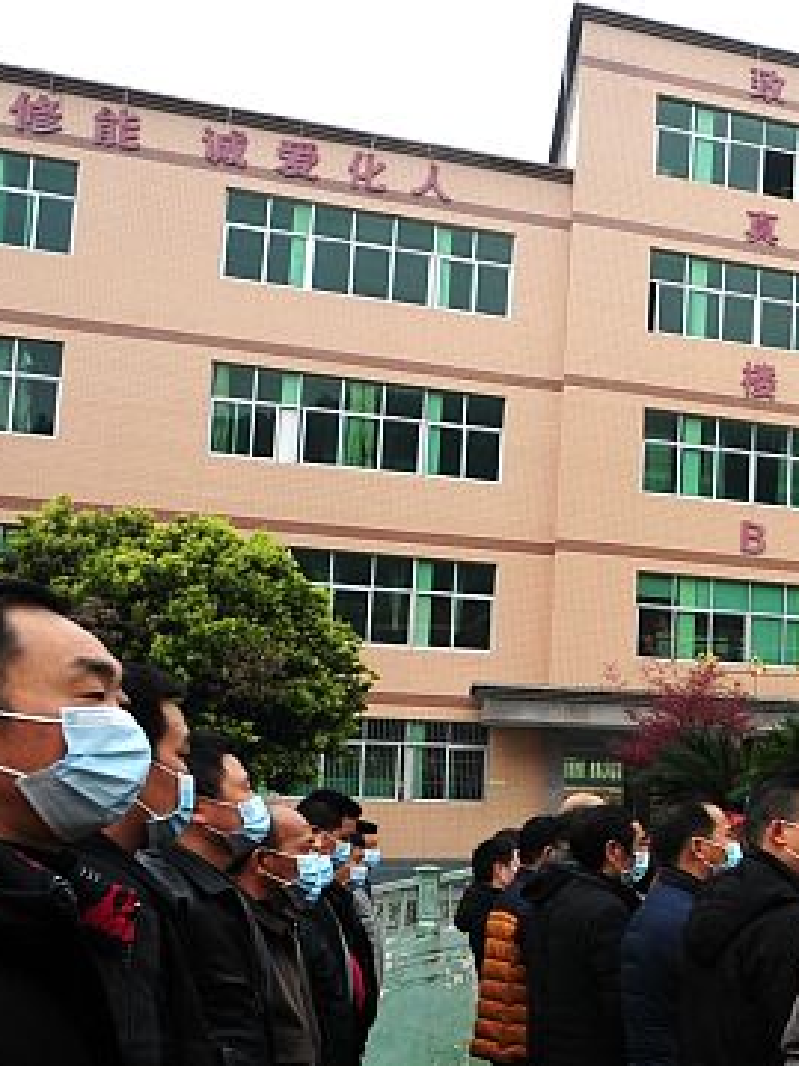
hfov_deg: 26.2
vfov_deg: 41.4
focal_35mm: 45
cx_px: 1096
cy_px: 727
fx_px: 1386
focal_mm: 14
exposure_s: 1/80
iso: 200
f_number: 9
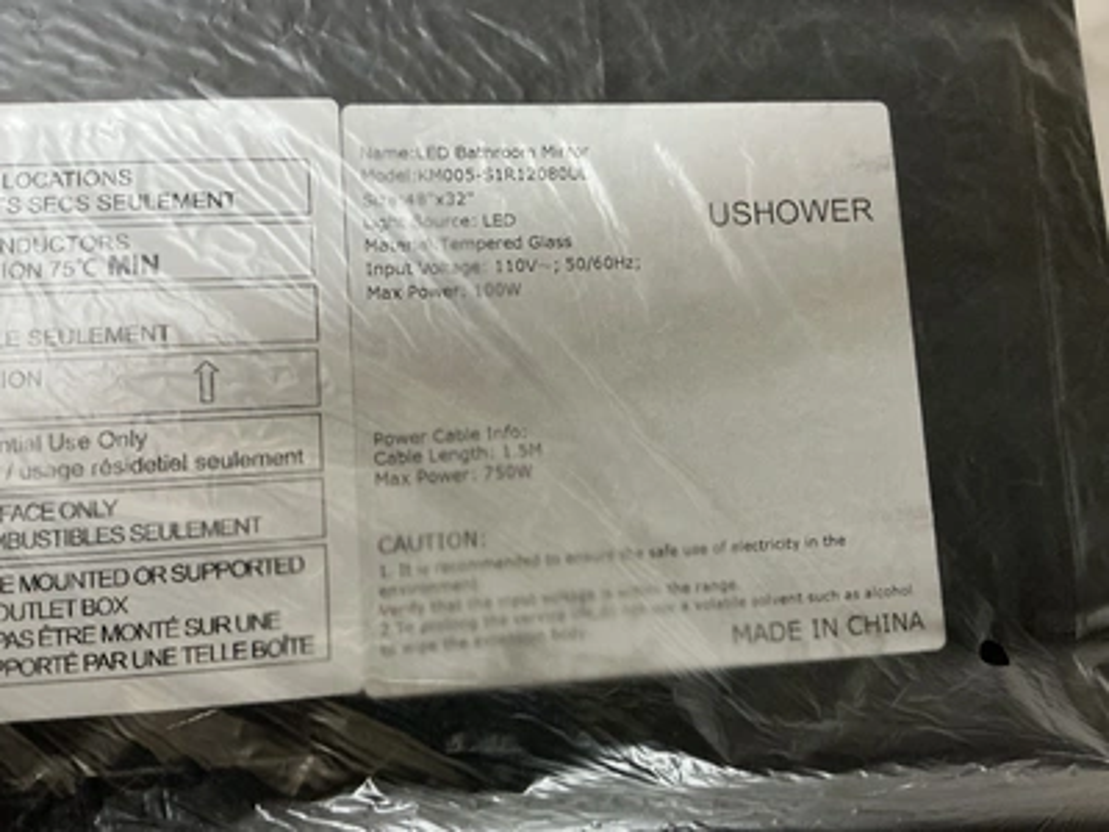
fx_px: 897
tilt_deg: -79.6
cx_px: 554
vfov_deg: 49.7
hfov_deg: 63.4
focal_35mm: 28
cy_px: 416
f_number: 1.8
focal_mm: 3
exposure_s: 1/40
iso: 250
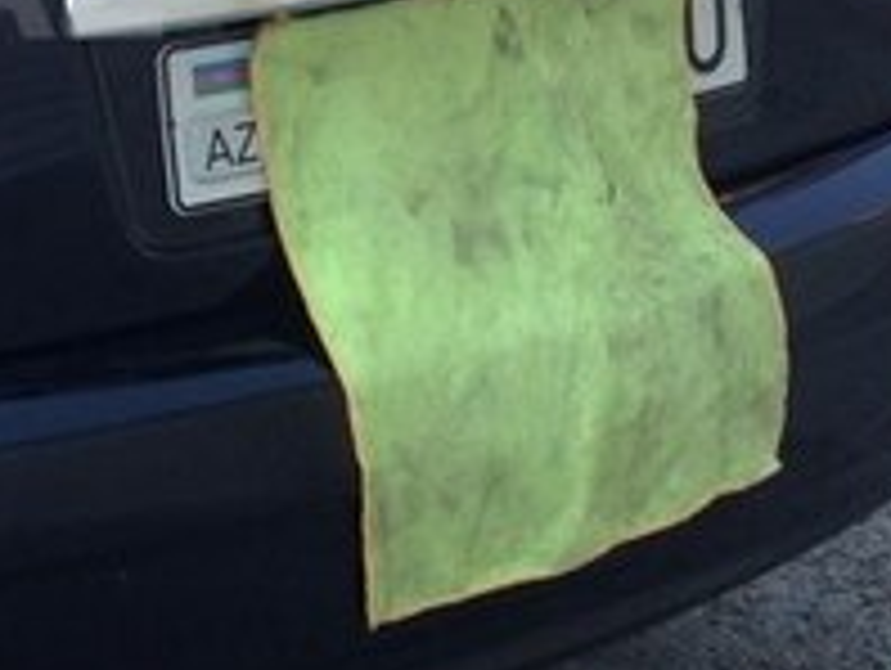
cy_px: -29
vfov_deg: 13.3
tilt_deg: -20.5
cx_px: -297
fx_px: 2835
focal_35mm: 110
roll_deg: -1.4
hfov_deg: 16.8
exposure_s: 1/216
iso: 50
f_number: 2.4
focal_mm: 4.12
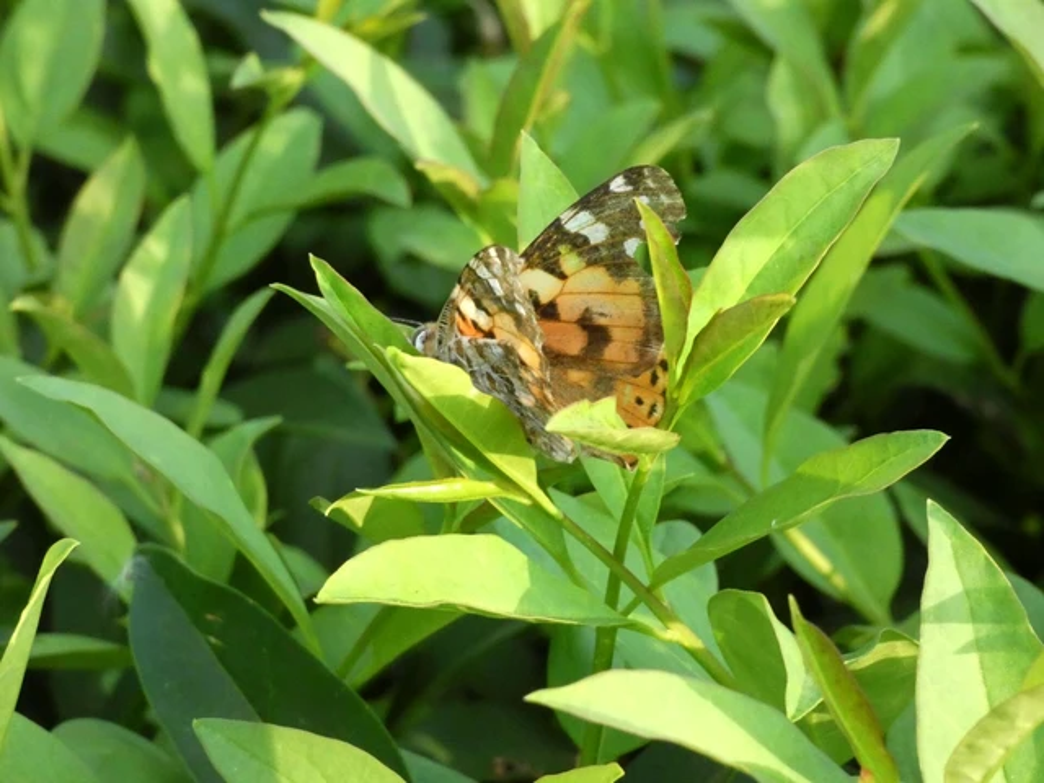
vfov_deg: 11.2
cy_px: 392
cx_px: 522
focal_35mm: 132
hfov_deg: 14.9
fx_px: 3981
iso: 1250
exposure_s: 1/80
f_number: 7.1
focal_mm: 23.7
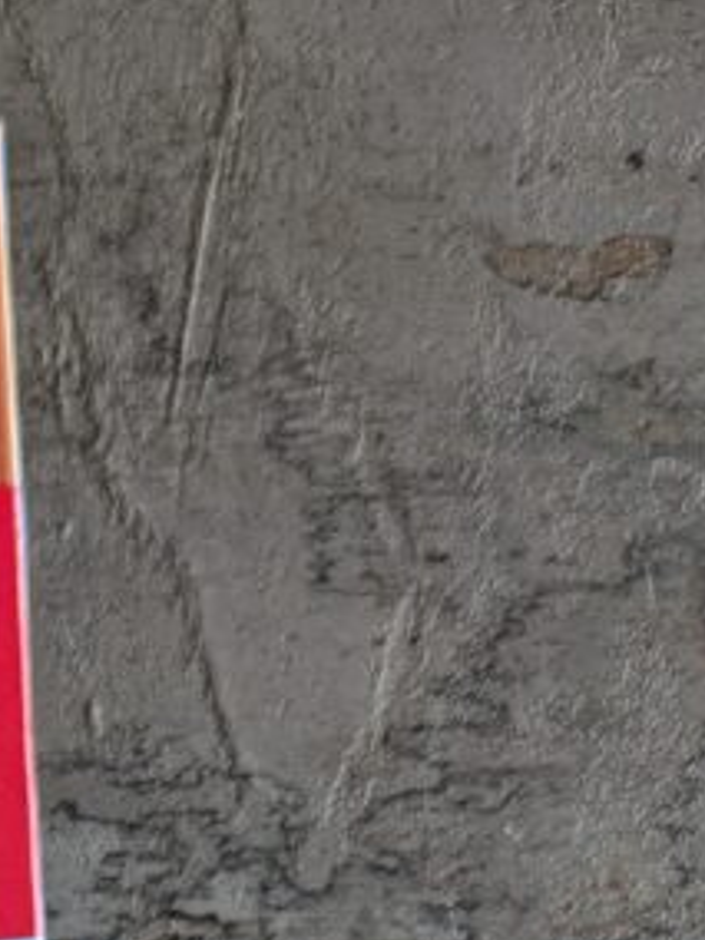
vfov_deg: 19.1
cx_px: -536
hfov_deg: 14.5
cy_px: 1412
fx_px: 2444
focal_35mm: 90
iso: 131
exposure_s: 1/100
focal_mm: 5.43
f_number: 1.89
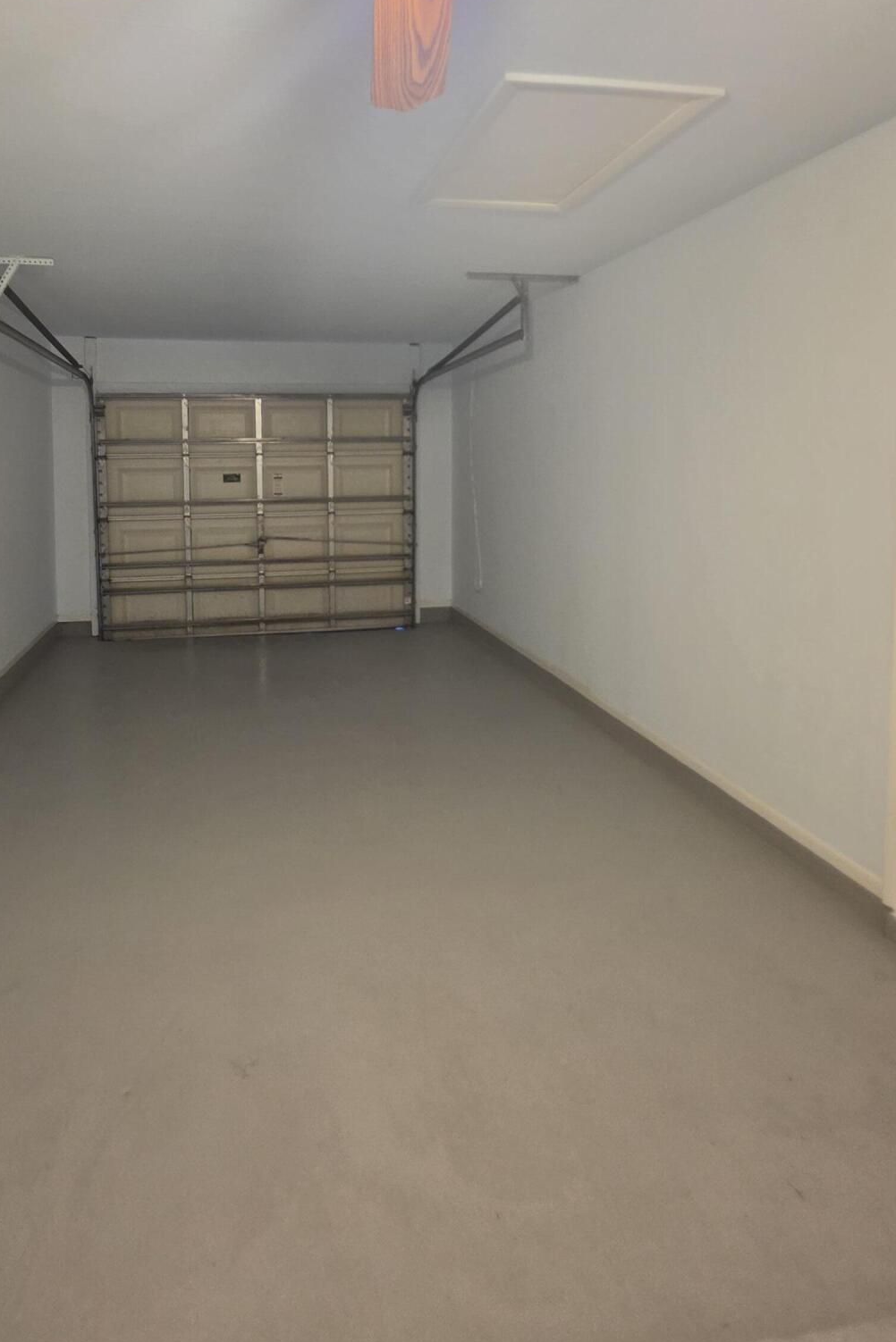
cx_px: 336
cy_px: 495
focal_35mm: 18
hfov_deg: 66.4
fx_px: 672
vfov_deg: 88.0
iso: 200
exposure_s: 1/60
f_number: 1.9
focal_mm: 2.2
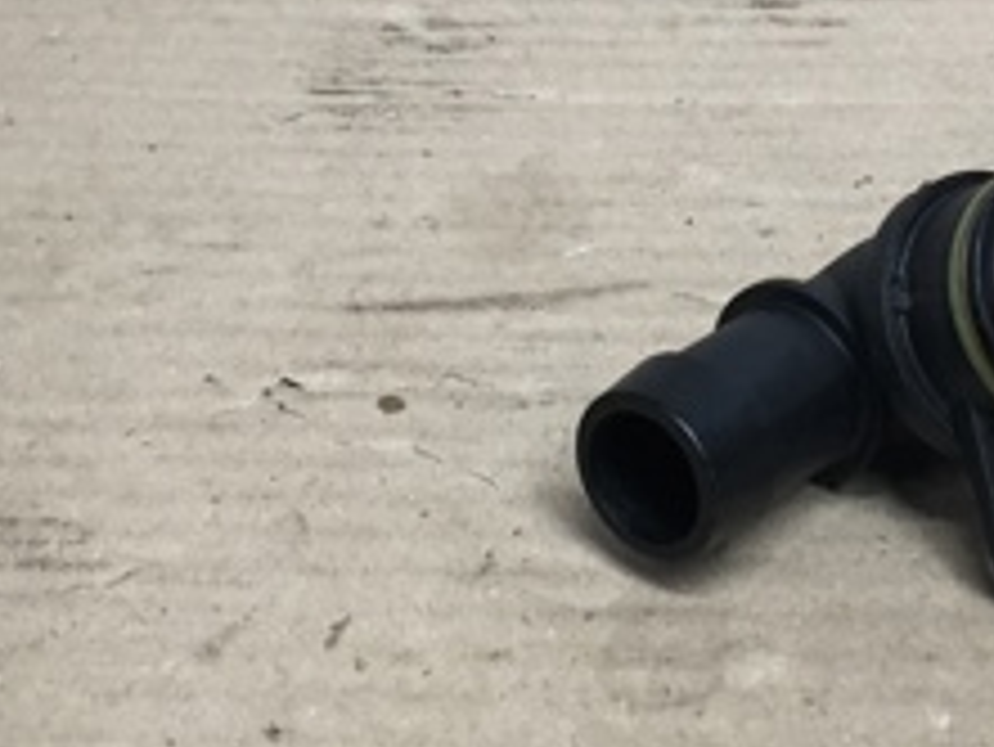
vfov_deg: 17.3
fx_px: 2413
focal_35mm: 84
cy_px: 32
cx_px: 666
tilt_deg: -26.7
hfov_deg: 23.2
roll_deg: -1.8
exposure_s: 1/33
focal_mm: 4.15
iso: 50
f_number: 2.2
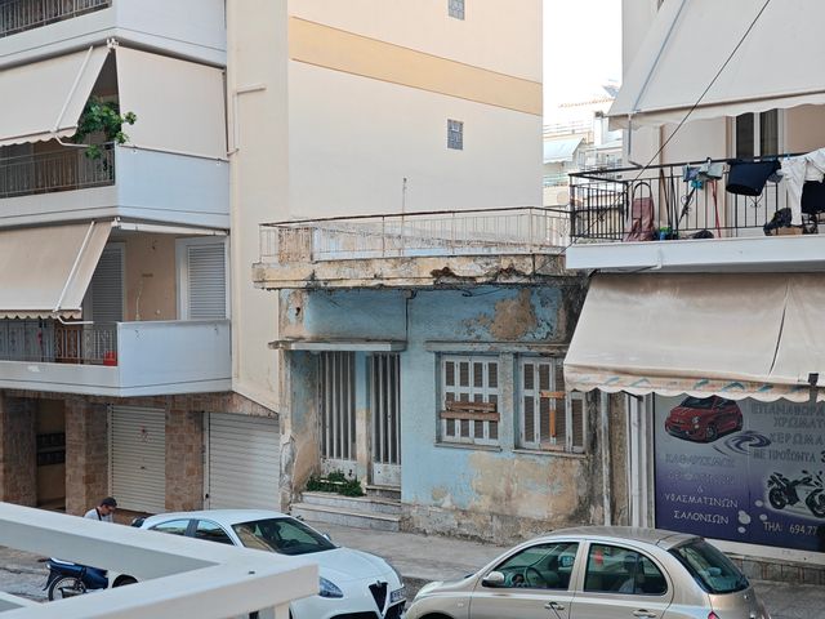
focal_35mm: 47
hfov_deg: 40.4
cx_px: 412
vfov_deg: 30.9
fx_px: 1120
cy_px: 310
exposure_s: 1/200
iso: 200
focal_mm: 7.1
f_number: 2
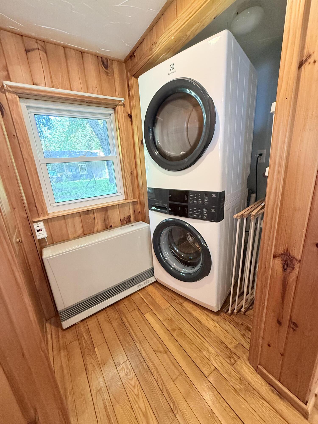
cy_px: 212
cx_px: 159
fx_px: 171
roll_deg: +3.6
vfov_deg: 102.1
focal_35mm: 14
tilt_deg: -15.3
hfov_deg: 85.7
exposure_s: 1/60
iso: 500
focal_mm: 2.22
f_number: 2.2
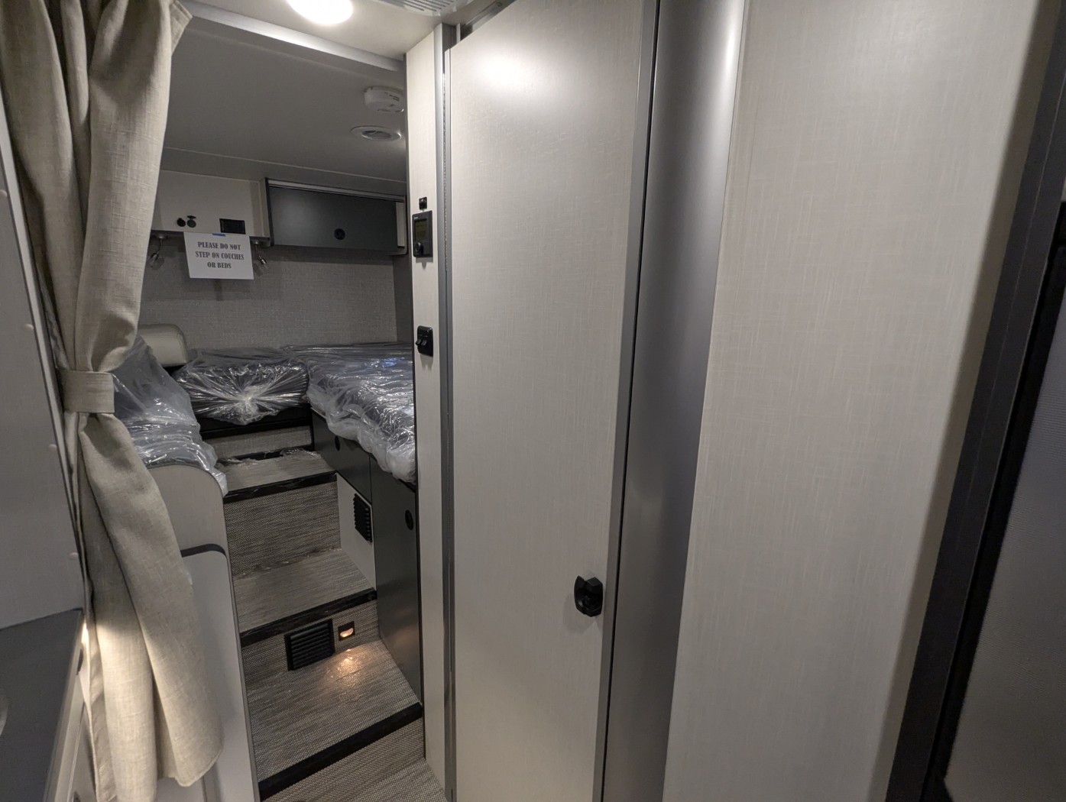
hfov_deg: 94.4
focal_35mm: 16
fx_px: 493
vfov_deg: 78.2
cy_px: 401
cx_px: 533
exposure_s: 1/92.6
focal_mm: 2.35
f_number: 2.2
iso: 250
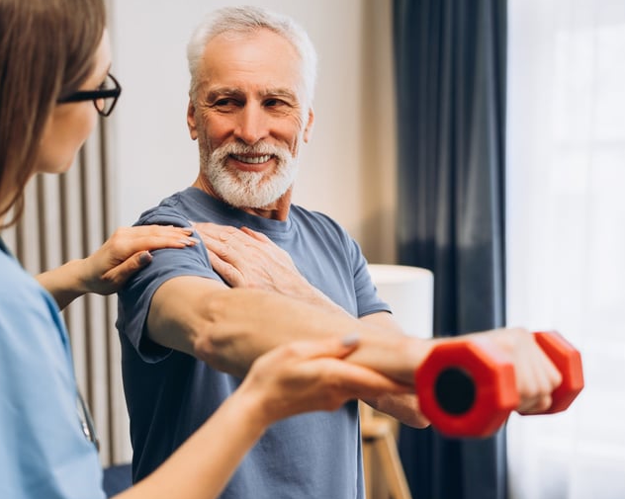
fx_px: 1054
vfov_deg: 26.7
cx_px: 292
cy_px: 250
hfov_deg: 33.0
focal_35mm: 57
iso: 400
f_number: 2.2
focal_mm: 50
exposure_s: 1/200
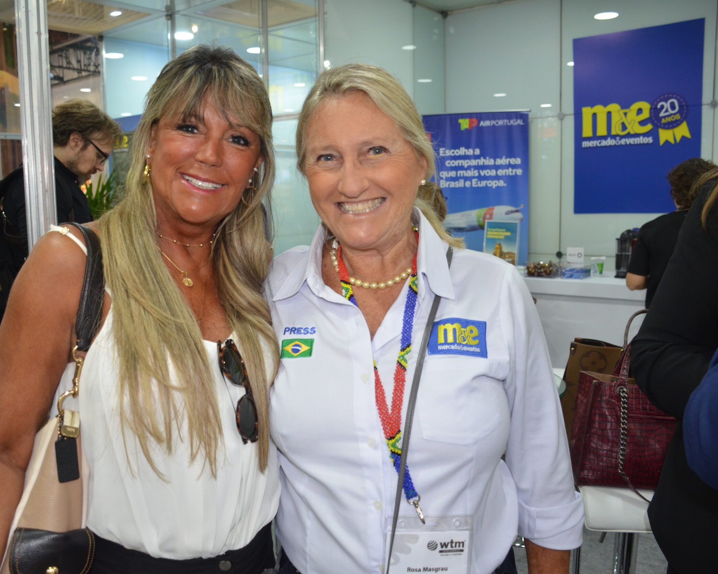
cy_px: 290
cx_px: 305
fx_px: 659
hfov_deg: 56.9
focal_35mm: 31
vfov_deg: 47.1
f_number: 3.5
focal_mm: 18
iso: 720
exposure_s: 1/60
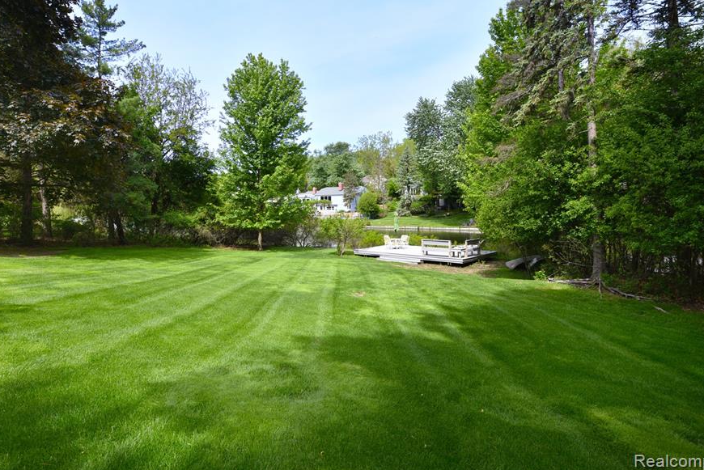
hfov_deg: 83.4
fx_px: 391
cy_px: 198
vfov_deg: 61.7
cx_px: 302
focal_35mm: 20
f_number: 10
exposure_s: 1/125
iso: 160
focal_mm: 17
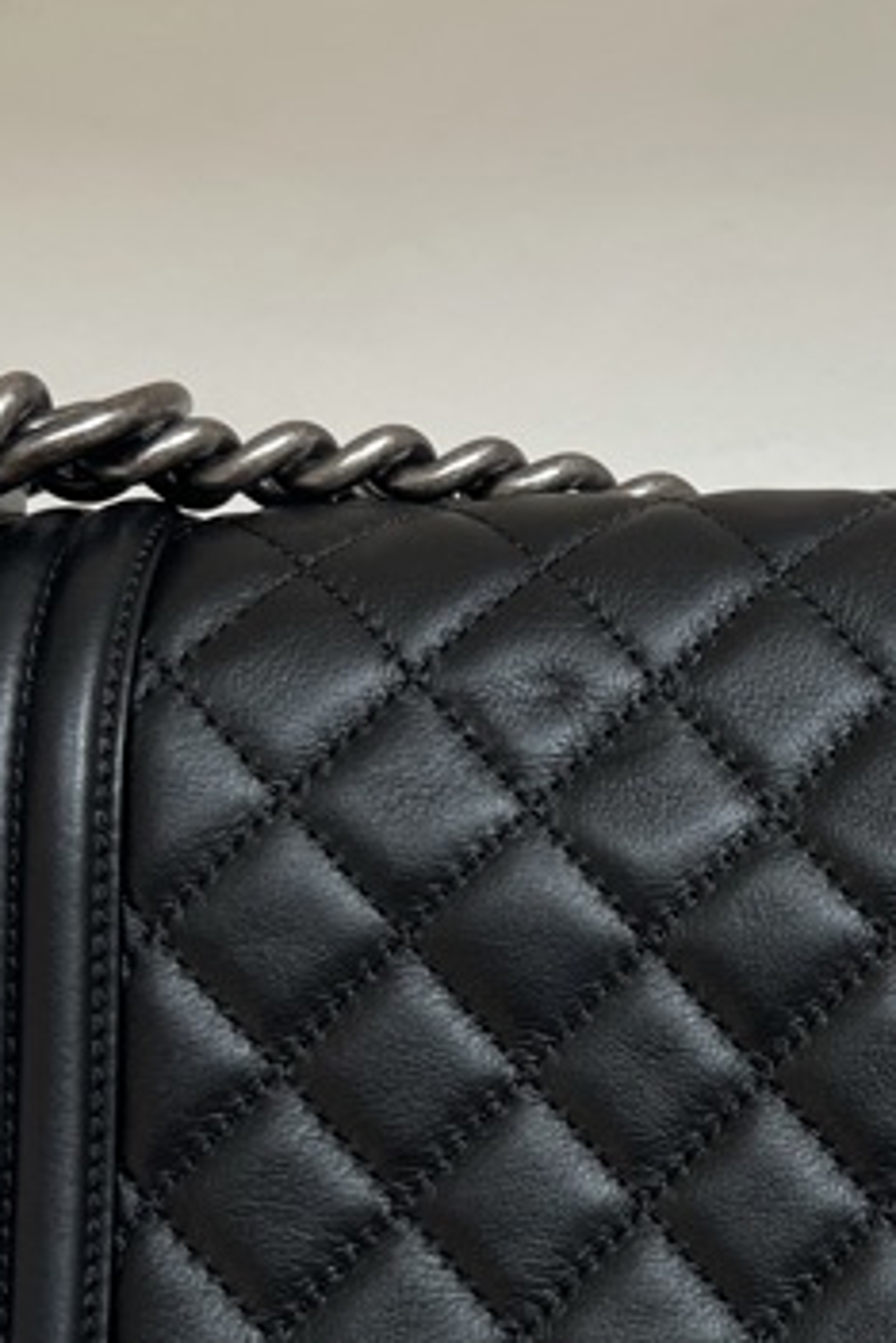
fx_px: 2949
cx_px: 938
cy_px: 1156
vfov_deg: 25.1
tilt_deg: -6.6
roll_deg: +0.3
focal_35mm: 79
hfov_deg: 16.8
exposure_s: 1/121
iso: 80
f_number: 1.5
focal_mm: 5.7
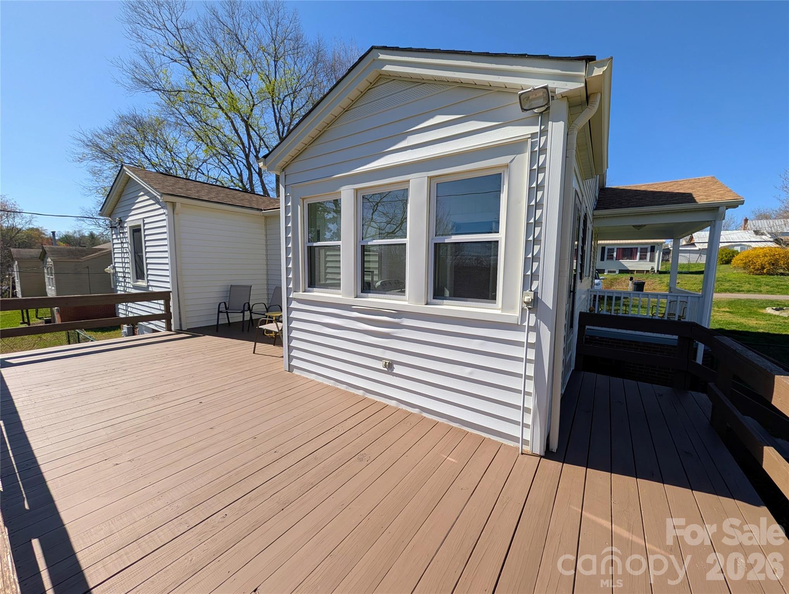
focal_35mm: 12
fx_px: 274
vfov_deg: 94.6
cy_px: 297
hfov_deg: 110.5
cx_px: 394
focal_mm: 2.02
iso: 54
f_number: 1.7
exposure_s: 1/3448
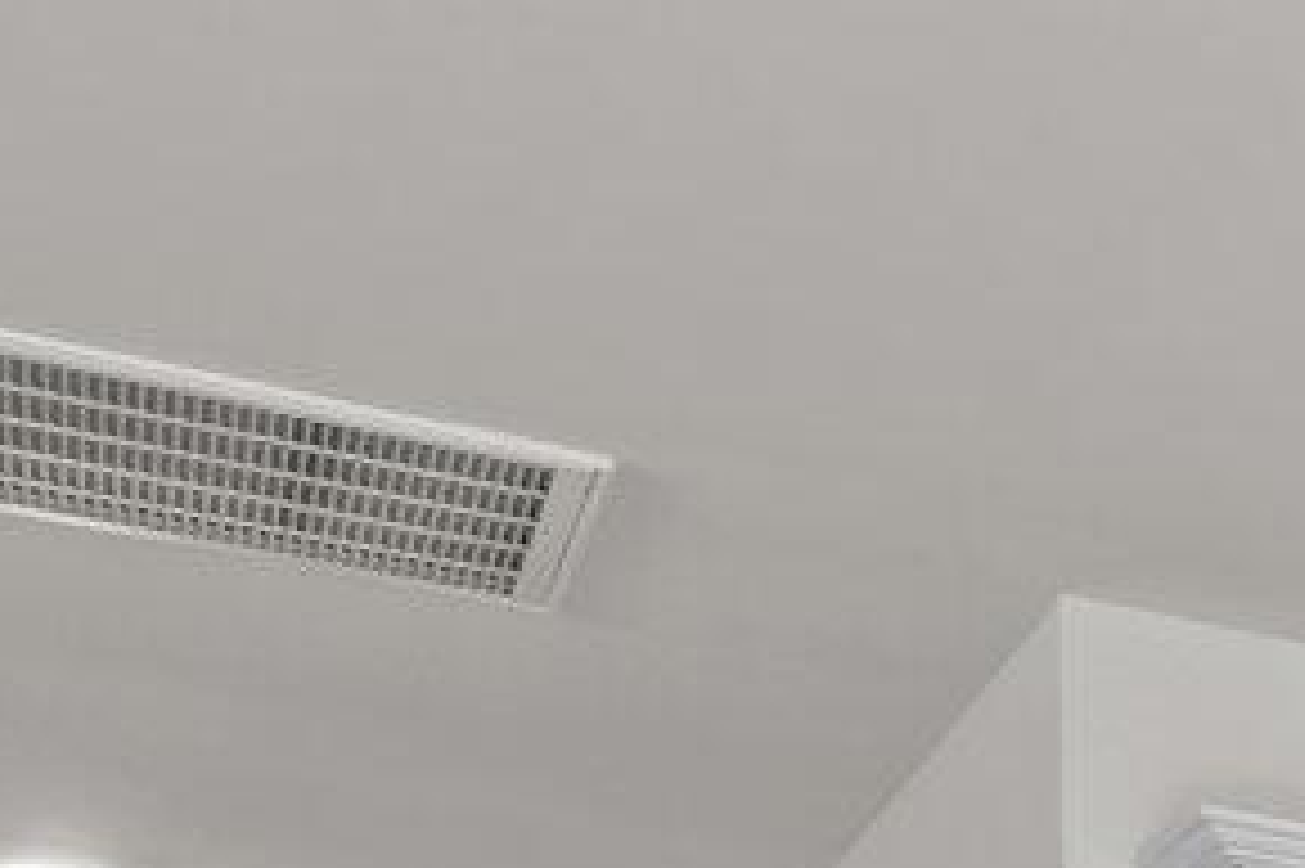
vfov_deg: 11.6
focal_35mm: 99
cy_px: 2026
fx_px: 3587
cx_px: 3722
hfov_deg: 12.1
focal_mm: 14
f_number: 9
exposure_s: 1/3
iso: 400
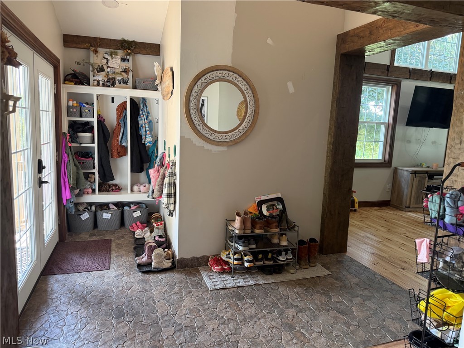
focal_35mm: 24
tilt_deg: -8.6
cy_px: 174
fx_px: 322
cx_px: 232
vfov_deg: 56.8
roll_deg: -2.1
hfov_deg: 71.6
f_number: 1.78
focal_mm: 6.76
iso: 160
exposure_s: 1/60
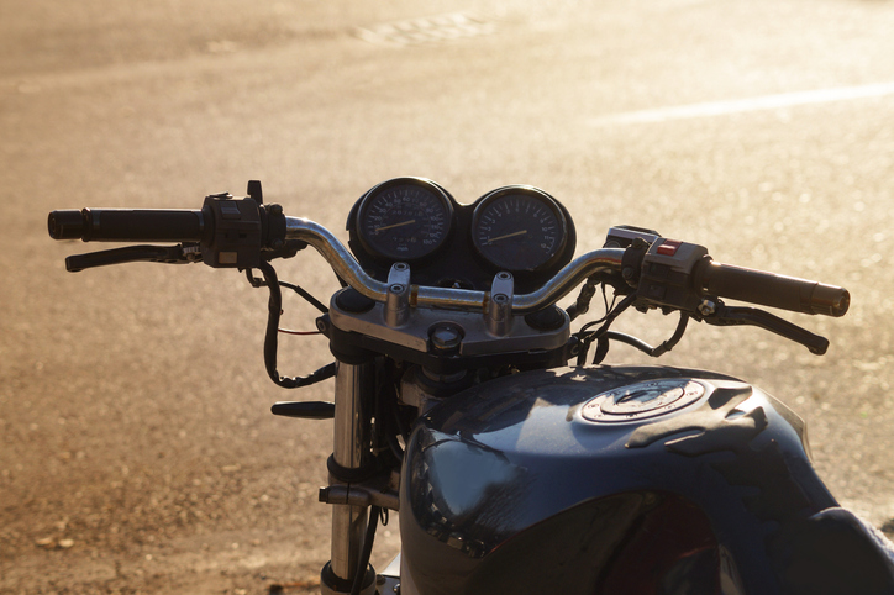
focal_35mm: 128
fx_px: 3165
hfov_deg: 16.1
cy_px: 298
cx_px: 447
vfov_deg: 10.7
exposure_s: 1/400
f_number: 6.3
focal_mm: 85
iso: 100
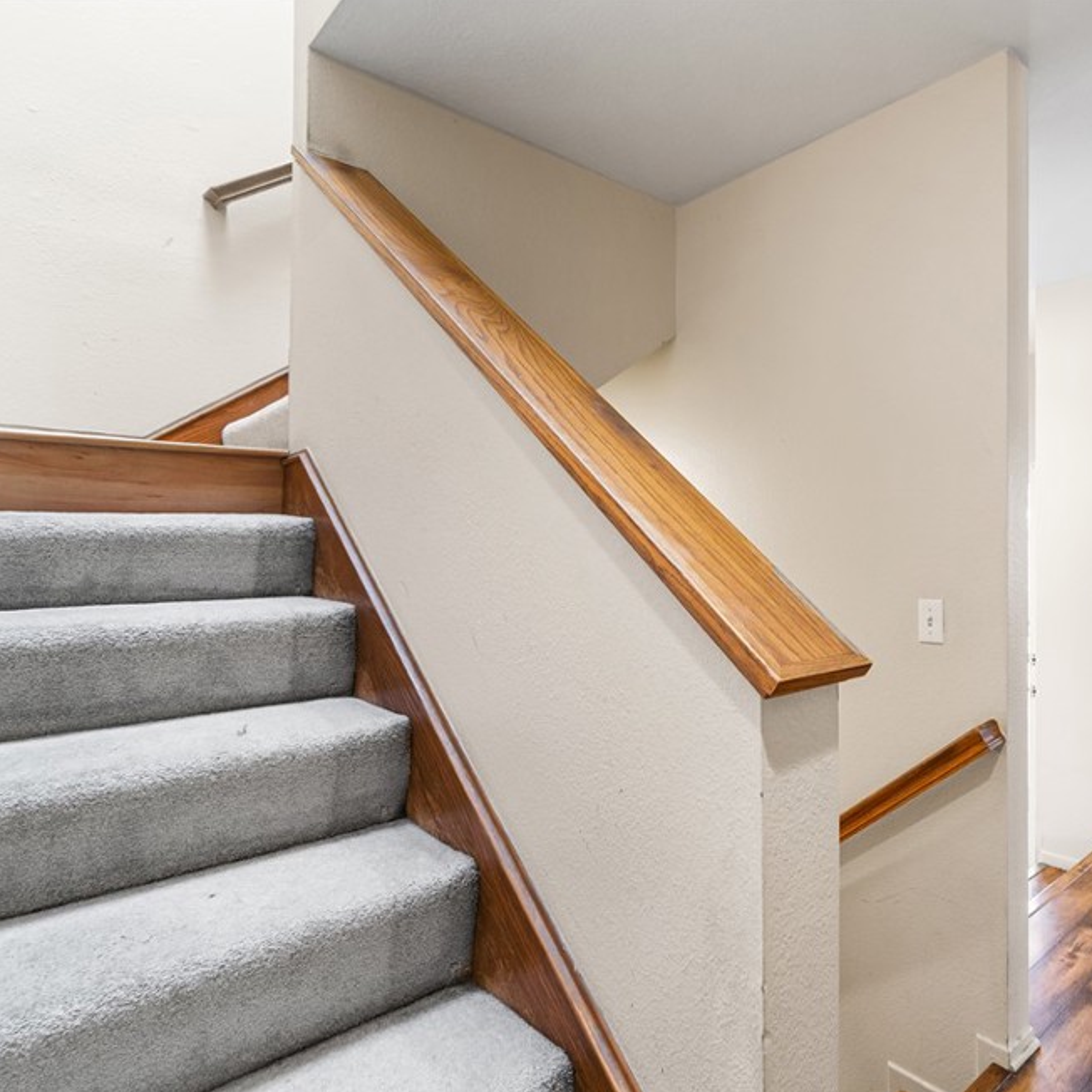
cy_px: 564
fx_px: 714
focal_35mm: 20
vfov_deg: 74.8
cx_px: 735
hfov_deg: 72.4
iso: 320
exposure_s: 1/4
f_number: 7.1
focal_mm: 10
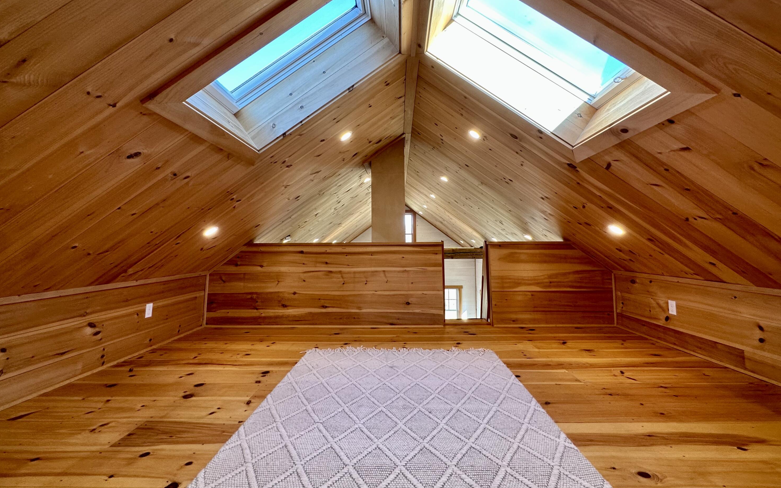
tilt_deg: +5.5
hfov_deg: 101.5
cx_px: 393
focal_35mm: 15
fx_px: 319
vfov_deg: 74.4
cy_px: 210
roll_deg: -0.7
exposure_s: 1/120
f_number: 2.2
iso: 100
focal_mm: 2.22
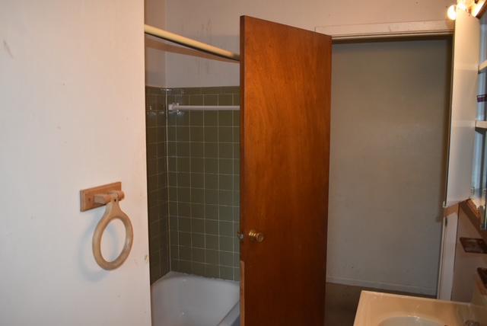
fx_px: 406
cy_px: 163
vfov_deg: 43.7
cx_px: 244
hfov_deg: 61.9
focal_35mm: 30
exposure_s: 1/125
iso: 1400
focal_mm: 20
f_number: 3.8
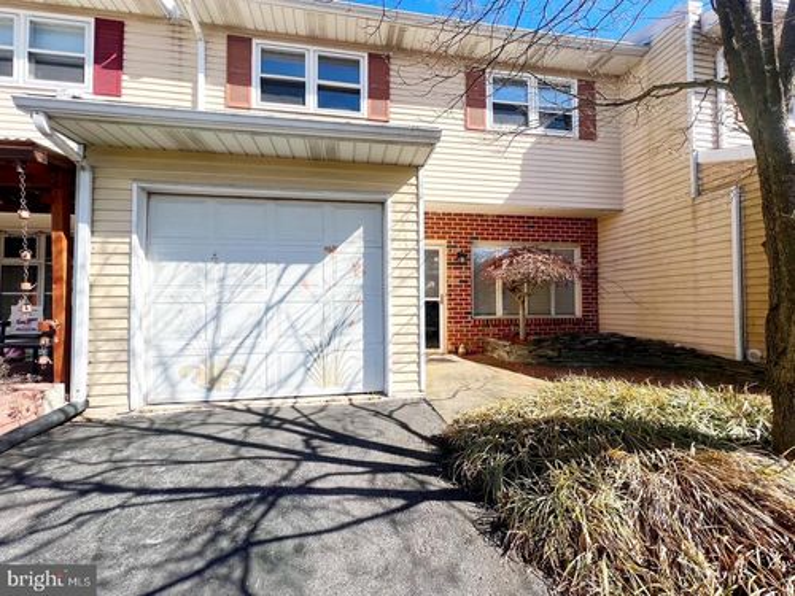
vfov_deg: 89.9
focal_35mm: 13
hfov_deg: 106.2
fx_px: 299
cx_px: 398
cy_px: 298
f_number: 1.8
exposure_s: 1/1553
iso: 32
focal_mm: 1.57
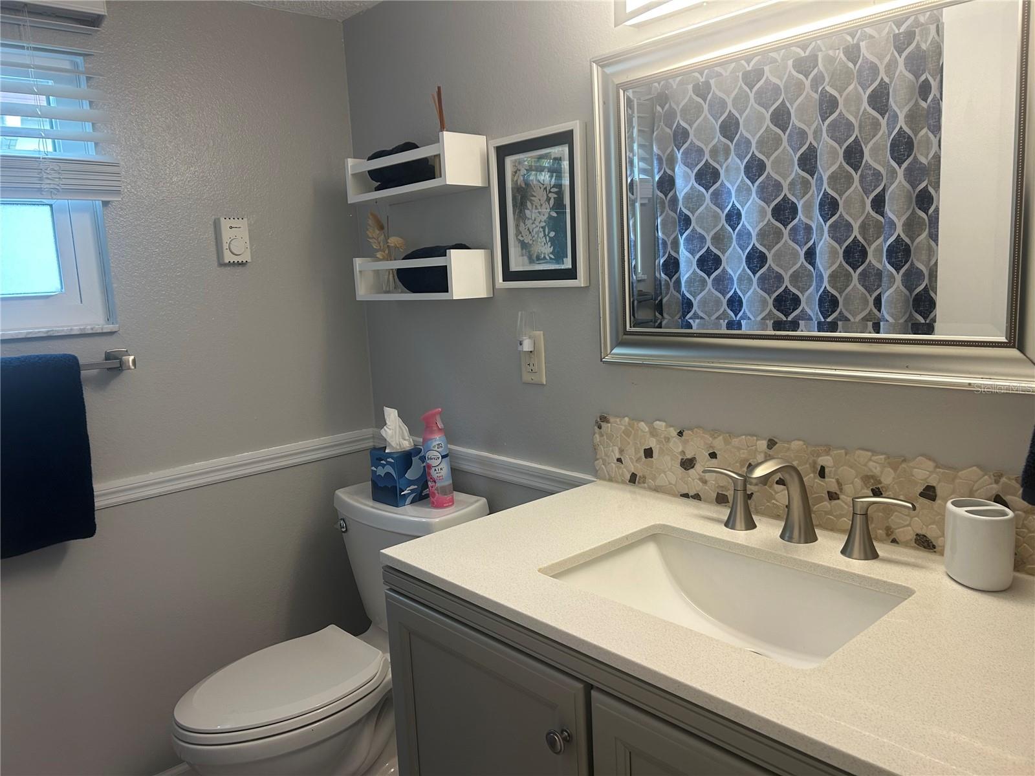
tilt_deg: -9.0
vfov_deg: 53.1
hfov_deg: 67.3
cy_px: 388
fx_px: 777
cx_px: 518
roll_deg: +3.4
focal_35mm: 26
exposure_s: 1/120
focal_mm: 5.7
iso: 100
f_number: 1.5
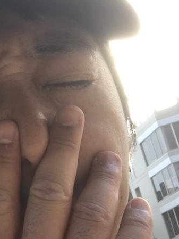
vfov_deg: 26.7
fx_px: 503
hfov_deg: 18.1
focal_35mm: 73
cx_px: -84
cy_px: 113
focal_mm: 2.87
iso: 25
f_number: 2.2
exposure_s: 1/307
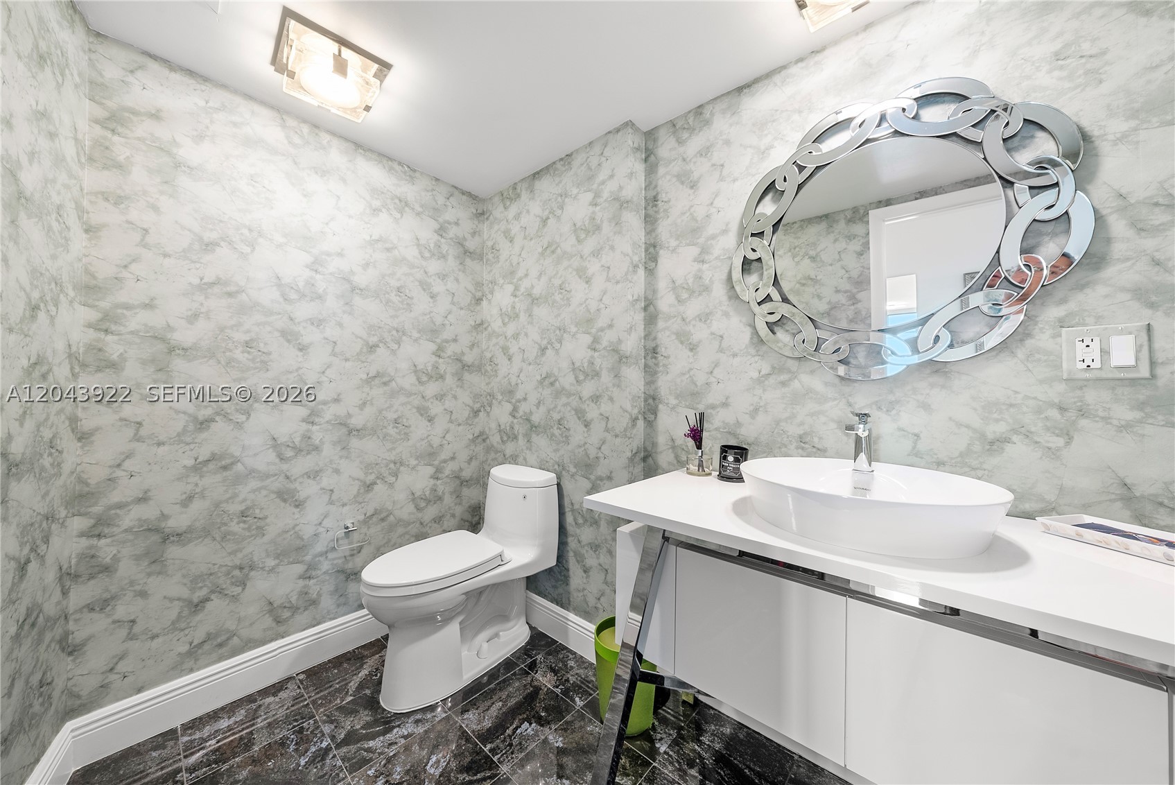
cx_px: 588
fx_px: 392
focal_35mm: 12
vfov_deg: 90.1
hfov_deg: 112.6
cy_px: 392
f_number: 8
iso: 640
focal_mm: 12
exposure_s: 1/1.67
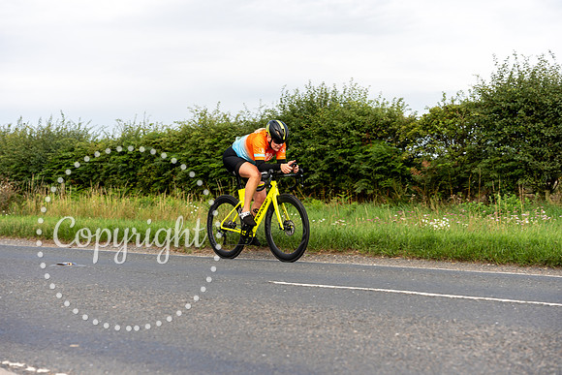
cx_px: 281
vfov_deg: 18.4
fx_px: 1155
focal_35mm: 74
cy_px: 188
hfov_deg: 27.3
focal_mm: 74
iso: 320
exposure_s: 1/640
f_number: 5.6
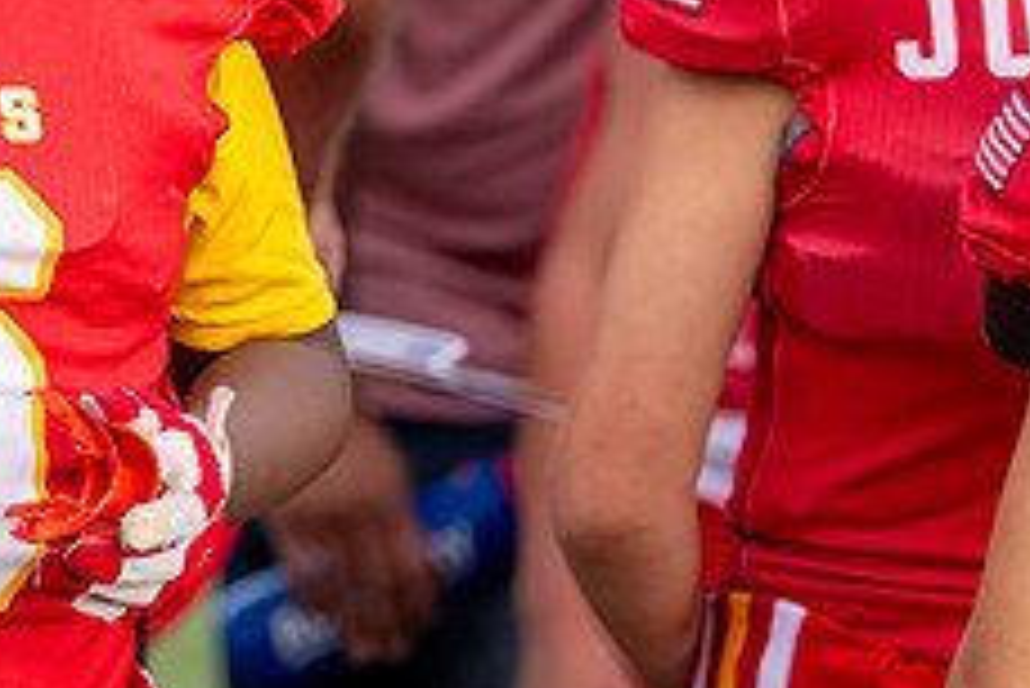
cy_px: -228
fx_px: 9734
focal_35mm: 340
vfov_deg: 4.0
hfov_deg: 6.0
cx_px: -239
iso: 400
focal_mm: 116
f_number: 2.8
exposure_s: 1/2500
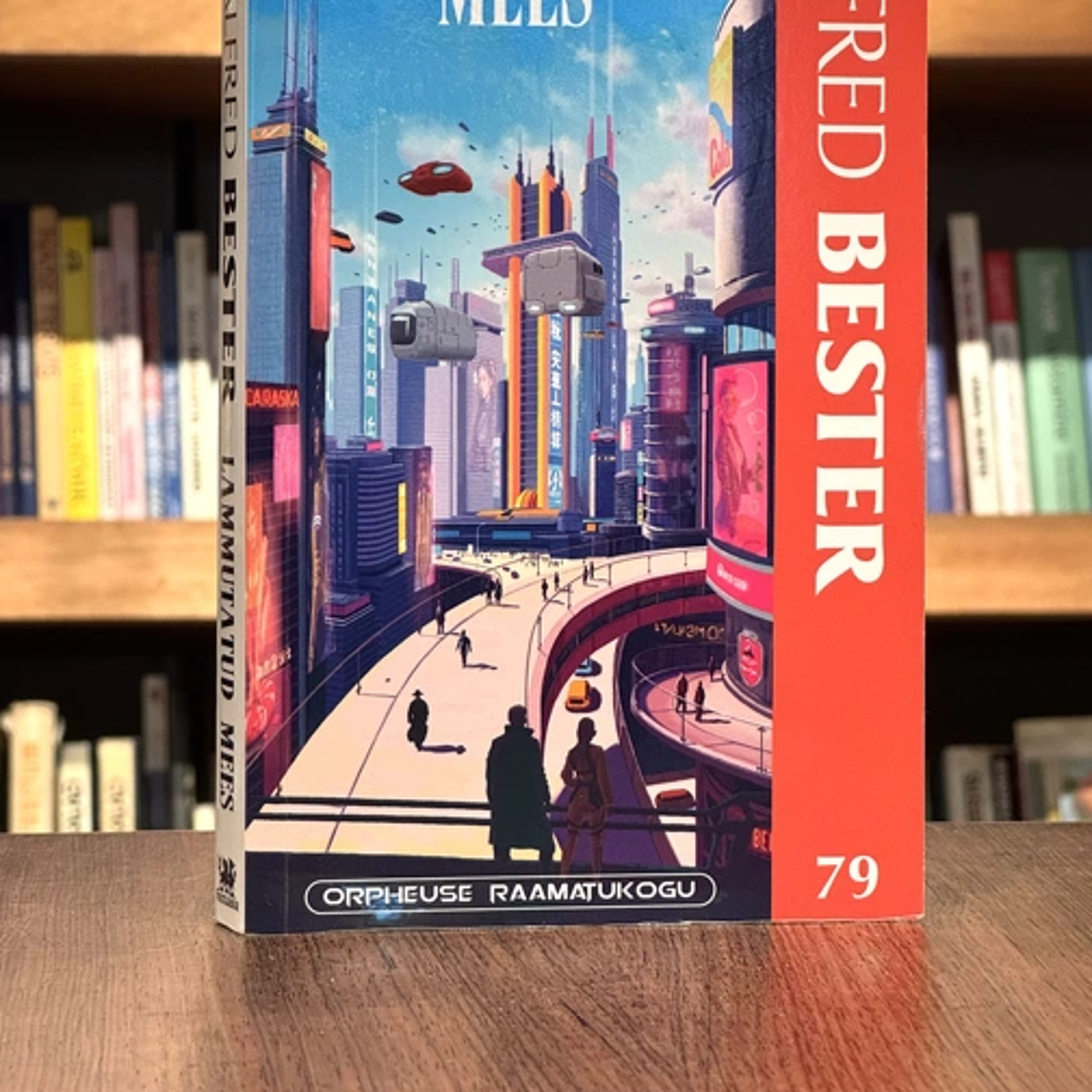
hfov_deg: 18.9
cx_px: 549
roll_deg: -0.8
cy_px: 367
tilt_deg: +0.6
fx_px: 3284
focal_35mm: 92
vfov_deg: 18.8
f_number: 2.8
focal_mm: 9
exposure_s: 1/60
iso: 250
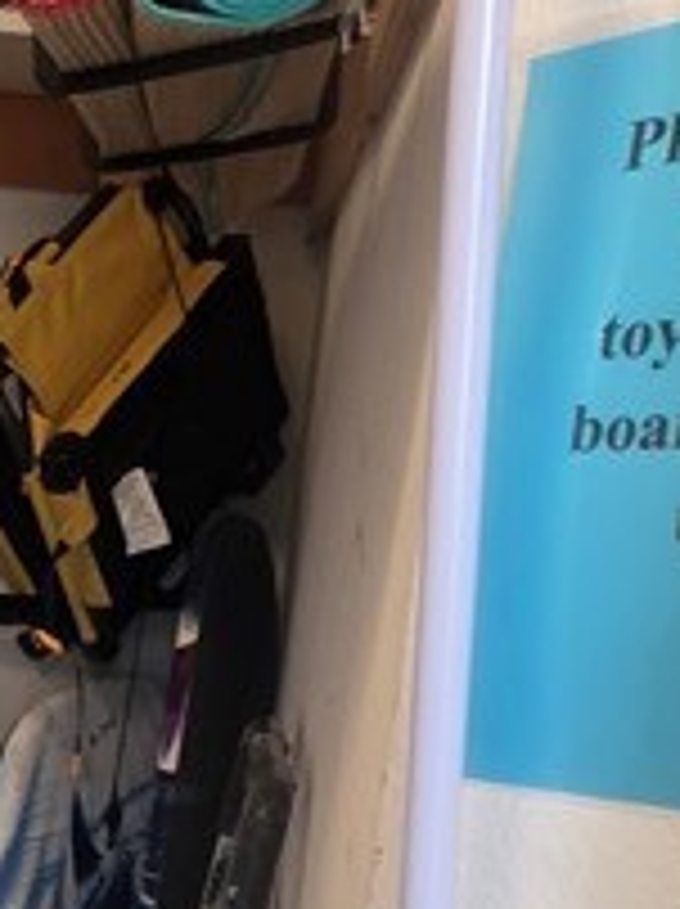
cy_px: 900
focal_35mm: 66
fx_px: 1732
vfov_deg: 27.8
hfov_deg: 16.6
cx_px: -698
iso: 320
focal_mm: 2.2
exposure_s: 1/60
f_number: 1.9
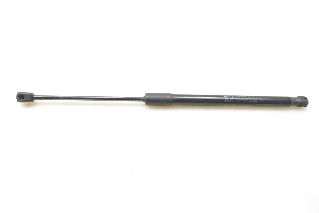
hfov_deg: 57.2
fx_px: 292
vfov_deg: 39.9
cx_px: 160
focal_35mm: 33
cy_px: 106
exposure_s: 1/250
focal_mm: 22
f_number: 6.3
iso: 2500
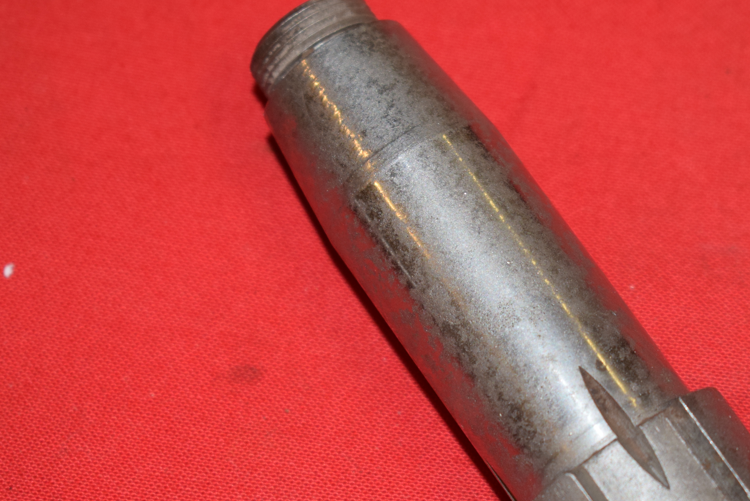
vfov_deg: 10.7
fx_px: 2662
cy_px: 304
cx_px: 492
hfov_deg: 16.0
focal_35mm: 128
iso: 640
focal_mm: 55
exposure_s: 1/125
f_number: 5.6
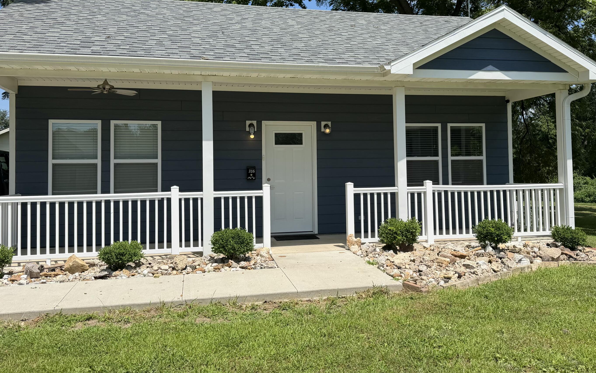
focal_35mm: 28
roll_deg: +2.6
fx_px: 455
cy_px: 156
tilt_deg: +1.8
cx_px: 275
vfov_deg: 44.4
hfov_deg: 66.4
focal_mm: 6.76
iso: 80
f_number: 1.78
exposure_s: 1/4673
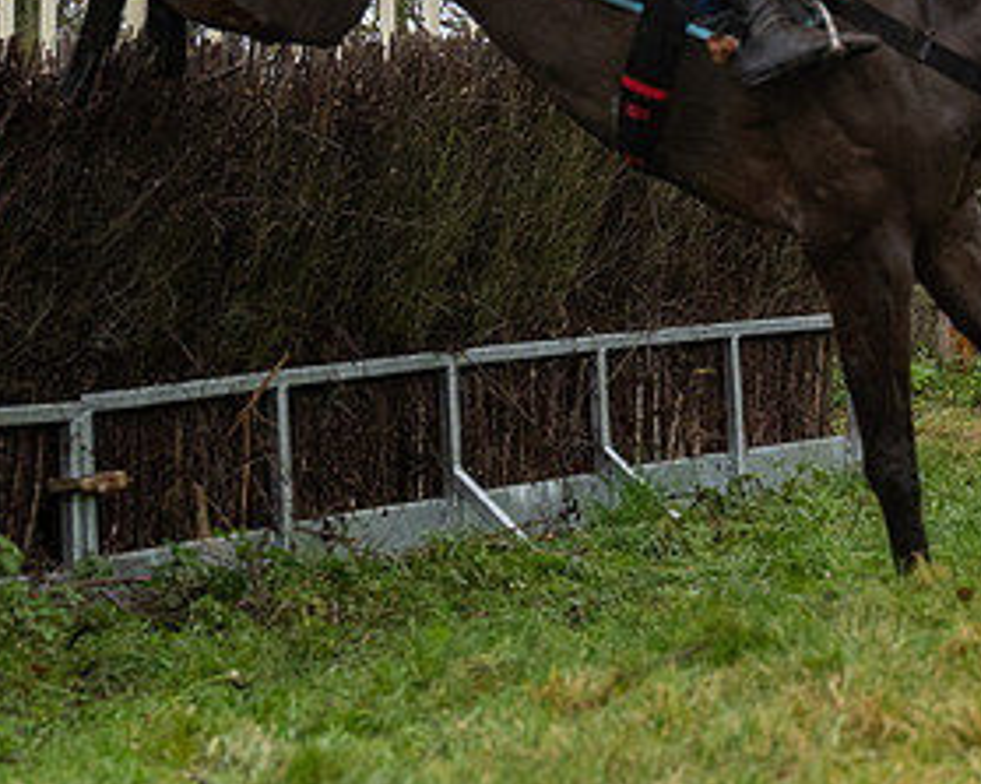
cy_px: 138
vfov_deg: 8.1
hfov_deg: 10.0
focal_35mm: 190
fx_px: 5514
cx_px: 1104
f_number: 4
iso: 800
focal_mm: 70
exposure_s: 1/1250
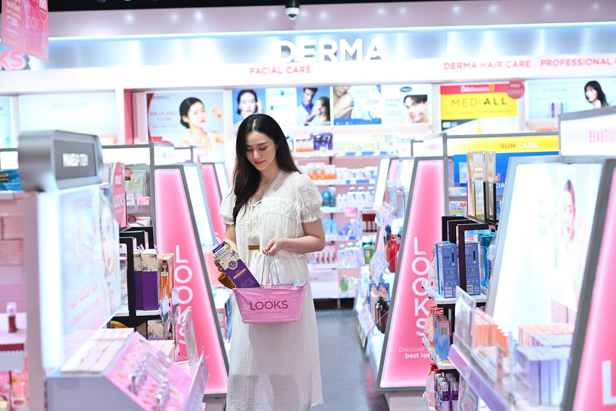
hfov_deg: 39.6
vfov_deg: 27.0
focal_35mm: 50
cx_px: 308
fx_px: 855
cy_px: 206
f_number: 2.5
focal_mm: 50
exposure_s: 1/125
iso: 80
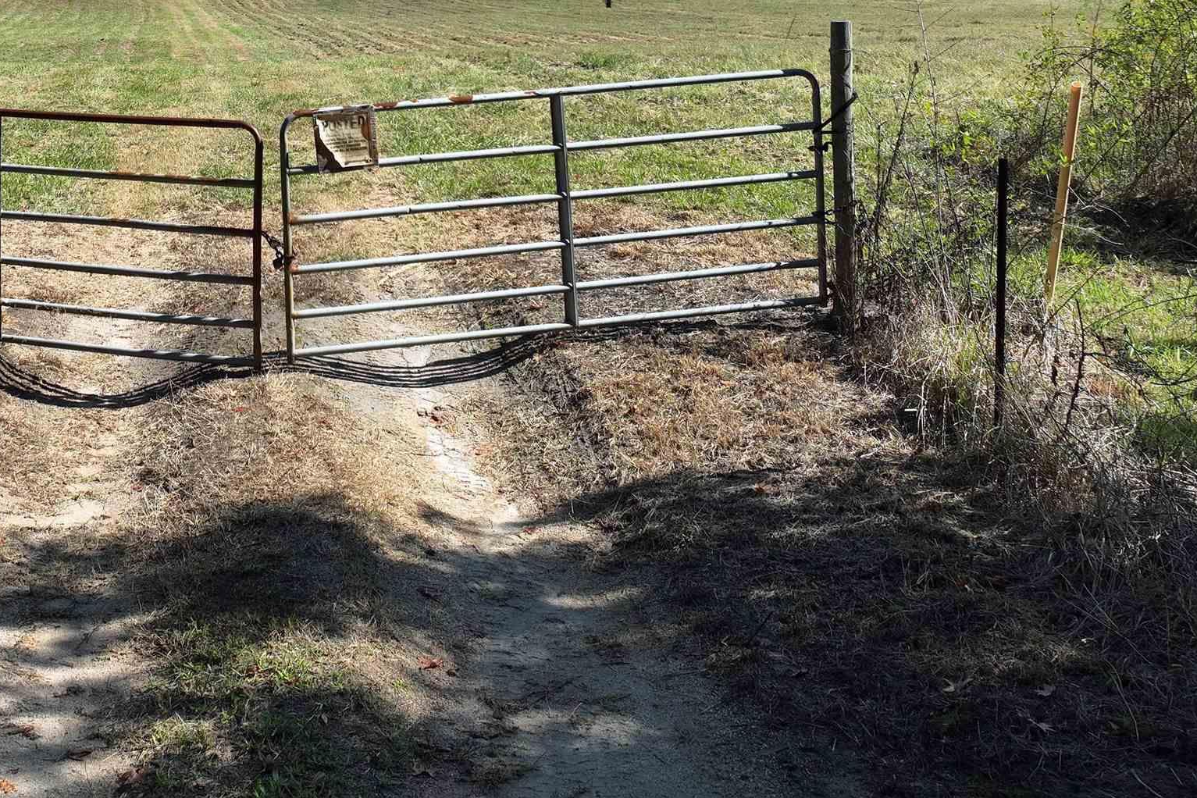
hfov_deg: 38.2
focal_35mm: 50
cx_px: 243
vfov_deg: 25.5
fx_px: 1662
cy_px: -14
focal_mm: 12.29
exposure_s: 1/1250
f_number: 2.8
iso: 100
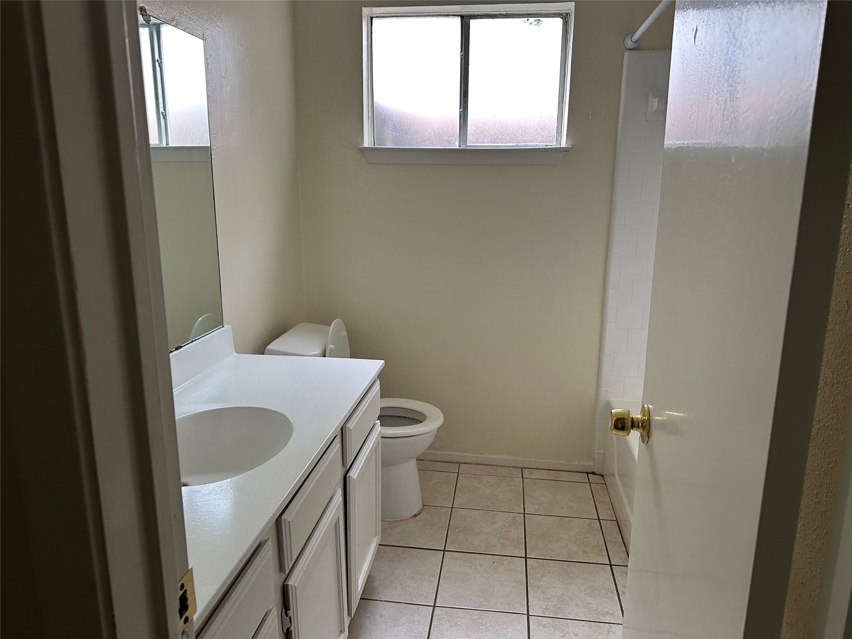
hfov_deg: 71.6
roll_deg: -1.8
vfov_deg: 56.8
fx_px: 591
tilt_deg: -13.5
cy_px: 320
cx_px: 426
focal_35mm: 24
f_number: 1.78
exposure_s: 1/74
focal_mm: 6.86
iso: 250
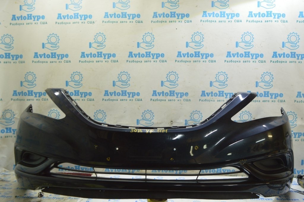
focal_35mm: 33
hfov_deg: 57.3
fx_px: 278
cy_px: 101
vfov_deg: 39.9
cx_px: 152
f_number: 5.6
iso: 400
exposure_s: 1/20
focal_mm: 22
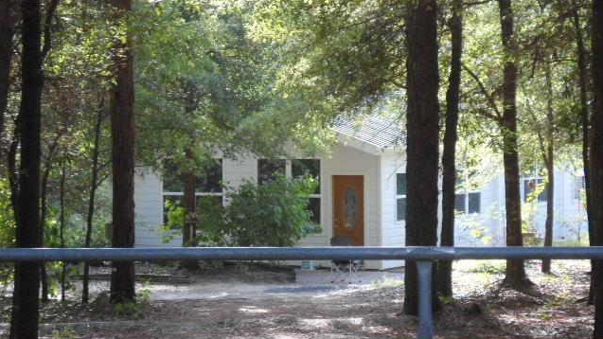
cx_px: 302
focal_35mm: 115
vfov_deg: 10.5
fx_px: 1838
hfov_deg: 18.6
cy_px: 122
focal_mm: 18.8
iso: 400
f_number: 5.9
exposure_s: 1/125
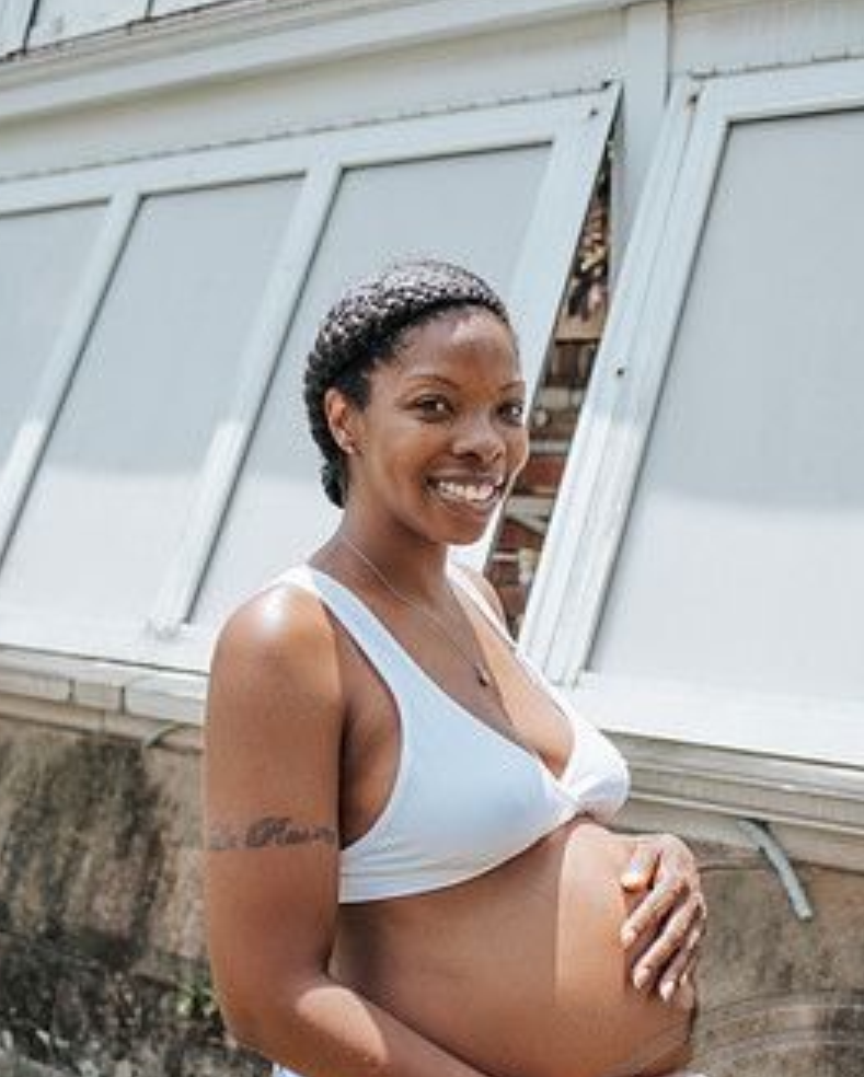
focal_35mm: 45
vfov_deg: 40.9
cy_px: 644
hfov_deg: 33.5
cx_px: 440
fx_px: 1436
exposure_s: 1/1000
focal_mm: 35
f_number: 3.2
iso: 110
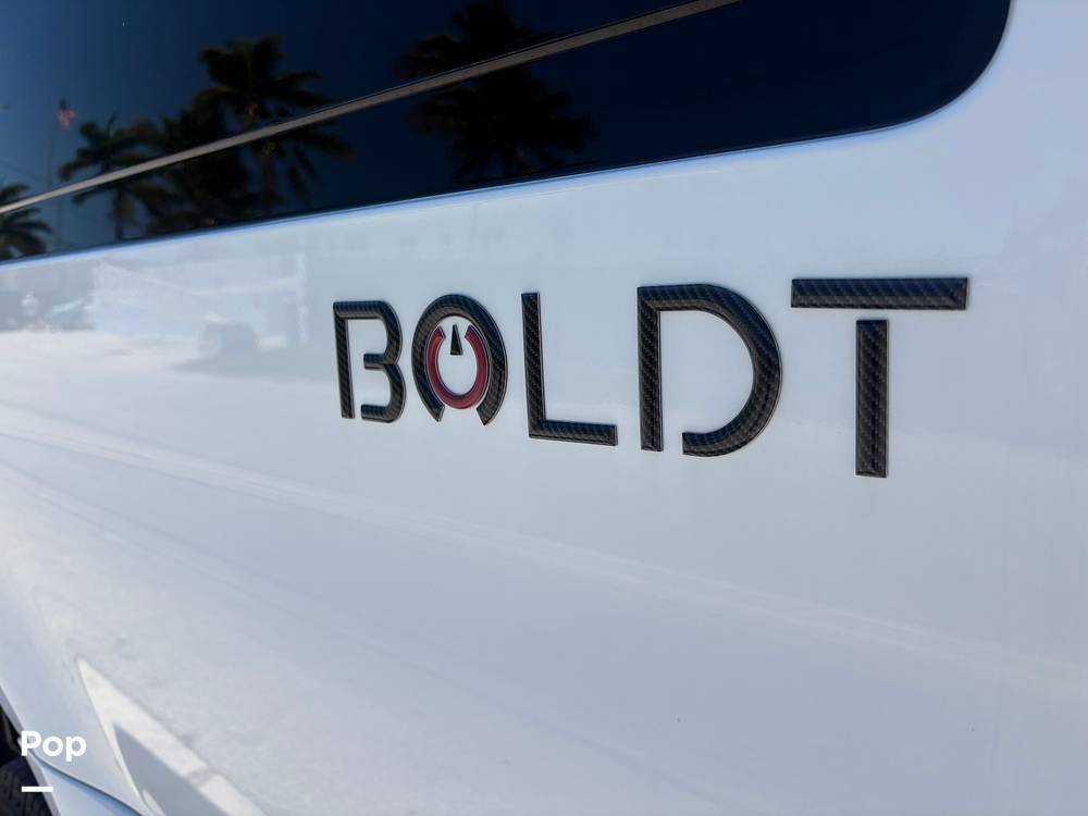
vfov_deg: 53.1
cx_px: 544
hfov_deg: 67.3
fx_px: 817
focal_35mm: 26
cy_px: 408
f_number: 1.6
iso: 50
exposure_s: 1/3448
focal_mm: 5.96
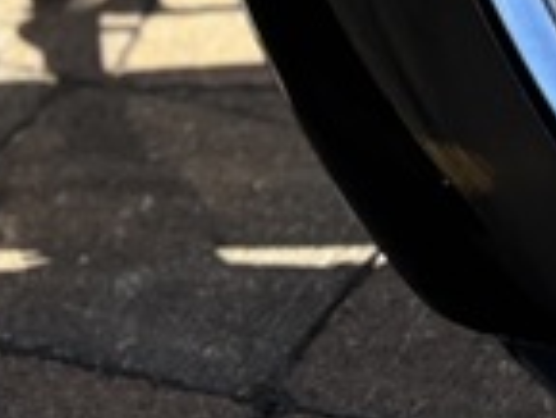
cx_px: 1231
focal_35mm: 184
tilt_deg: -22.3
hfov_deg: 9.7
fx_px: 2958
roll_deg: -1.0
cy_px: -587
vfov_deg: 7.5
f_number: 1.6
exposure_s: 1/851
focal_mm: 5.96
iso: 50
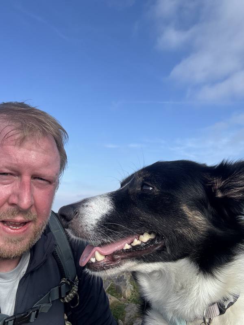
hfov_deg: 46.8
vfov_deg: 60.0
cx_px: 122
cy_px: 162
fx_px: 282
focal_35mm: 30
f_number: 1.9
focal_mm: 2.69
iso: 25
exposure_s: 1/931
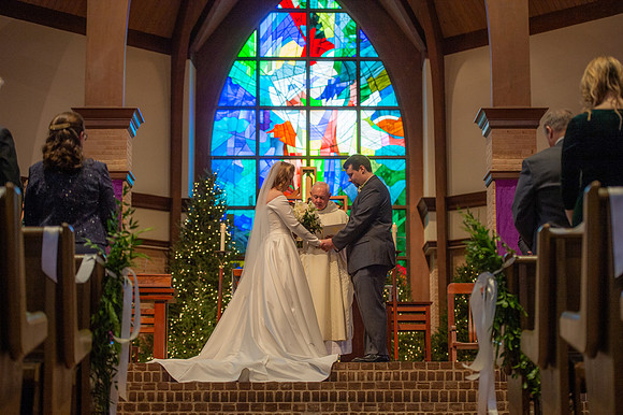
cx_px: 312
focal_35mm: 78
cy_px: 208
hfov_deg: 26.0
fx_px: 1349
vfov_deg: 17.5
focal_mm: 78
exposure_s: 1/400
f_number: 3.2
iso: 1250
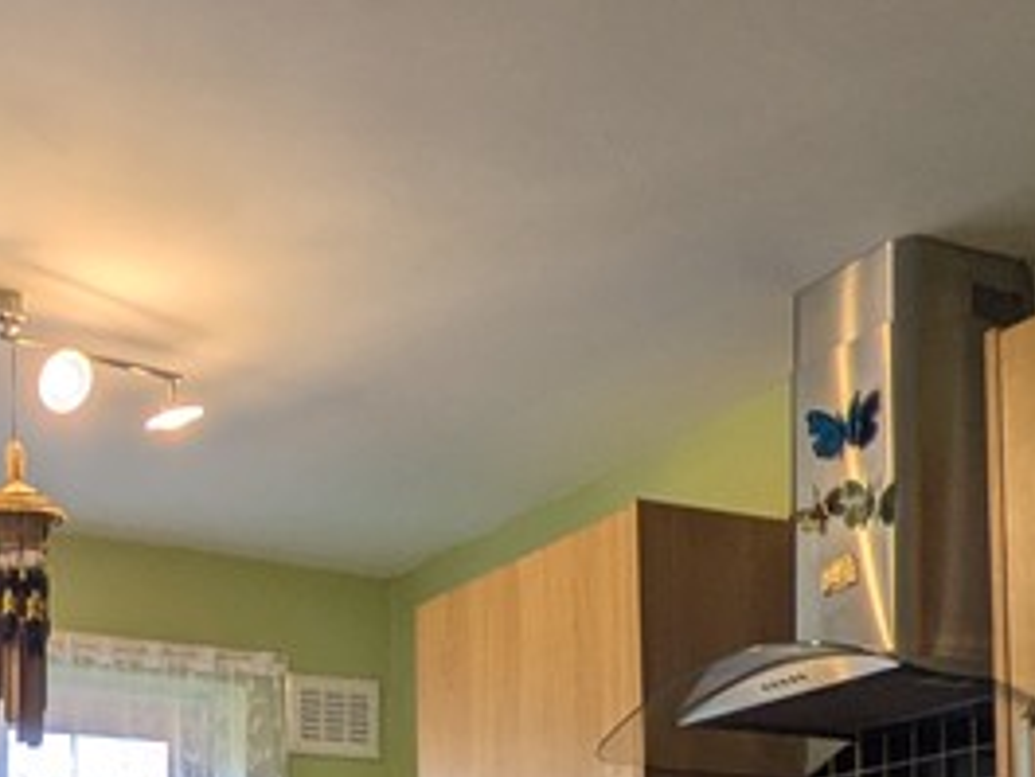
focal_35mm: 54
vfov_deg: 23.5
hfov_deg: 32.8
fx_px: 1615
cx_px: 16
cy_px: 1048
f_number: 2.2
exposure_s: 1/100
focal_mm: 1.83
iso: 82
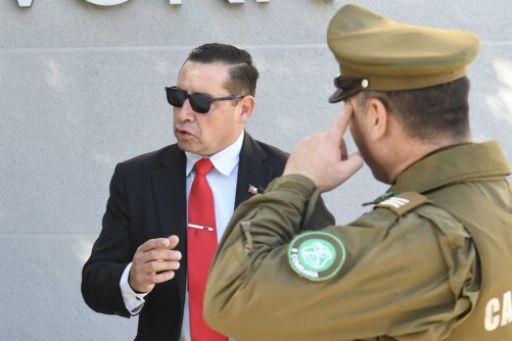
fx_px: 1308
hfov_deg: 22.1
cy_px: 241
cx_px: 175
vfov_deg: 14.8
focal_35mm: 92
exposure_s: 1/125
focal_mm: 40
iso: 250
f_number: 4.5
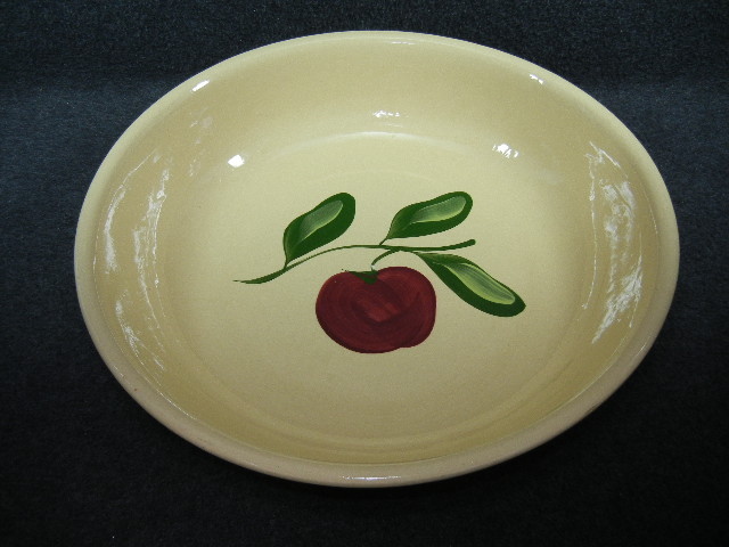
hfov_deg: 60.0
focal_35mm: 30
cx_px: 364
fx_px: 632
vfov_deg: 46.8
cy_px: 274
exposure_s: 1/30
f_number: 3.5
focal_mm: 5.4
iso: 225
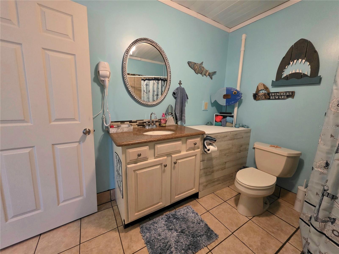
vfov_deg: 89.9
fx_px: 127
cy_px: 127
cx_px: 170
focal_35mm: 13
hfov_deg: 106.2
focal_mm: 2.2
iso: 800
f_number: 1.9
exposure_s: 1/60.2
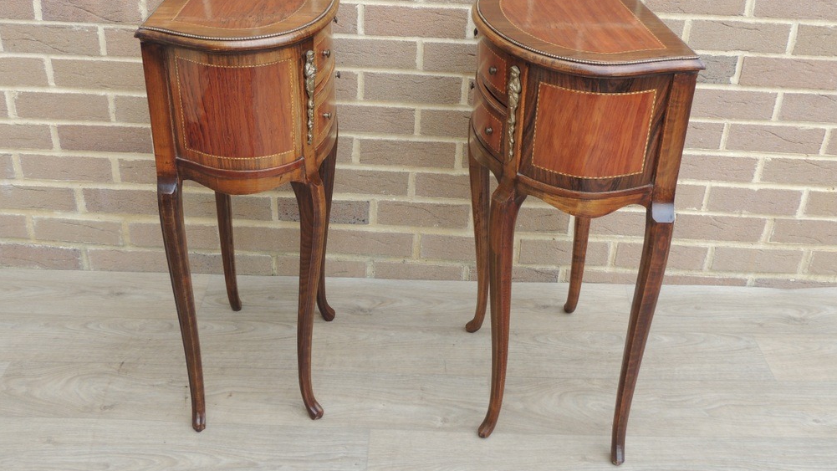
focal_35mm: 39
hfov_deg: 51.6
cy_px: 202
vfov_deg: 30.4
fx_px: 866
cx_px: 413
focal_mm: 6.2
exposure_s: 1/80
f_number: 3.3
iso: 100
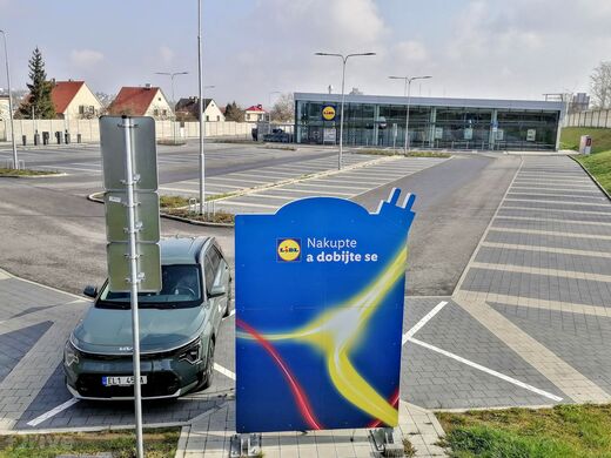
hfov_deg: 56.8
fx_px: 565
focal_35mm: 32
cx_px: 306
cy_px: 229
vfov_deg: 44.2
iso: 50
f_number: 1.8
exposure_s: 1/939
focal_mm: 5.3
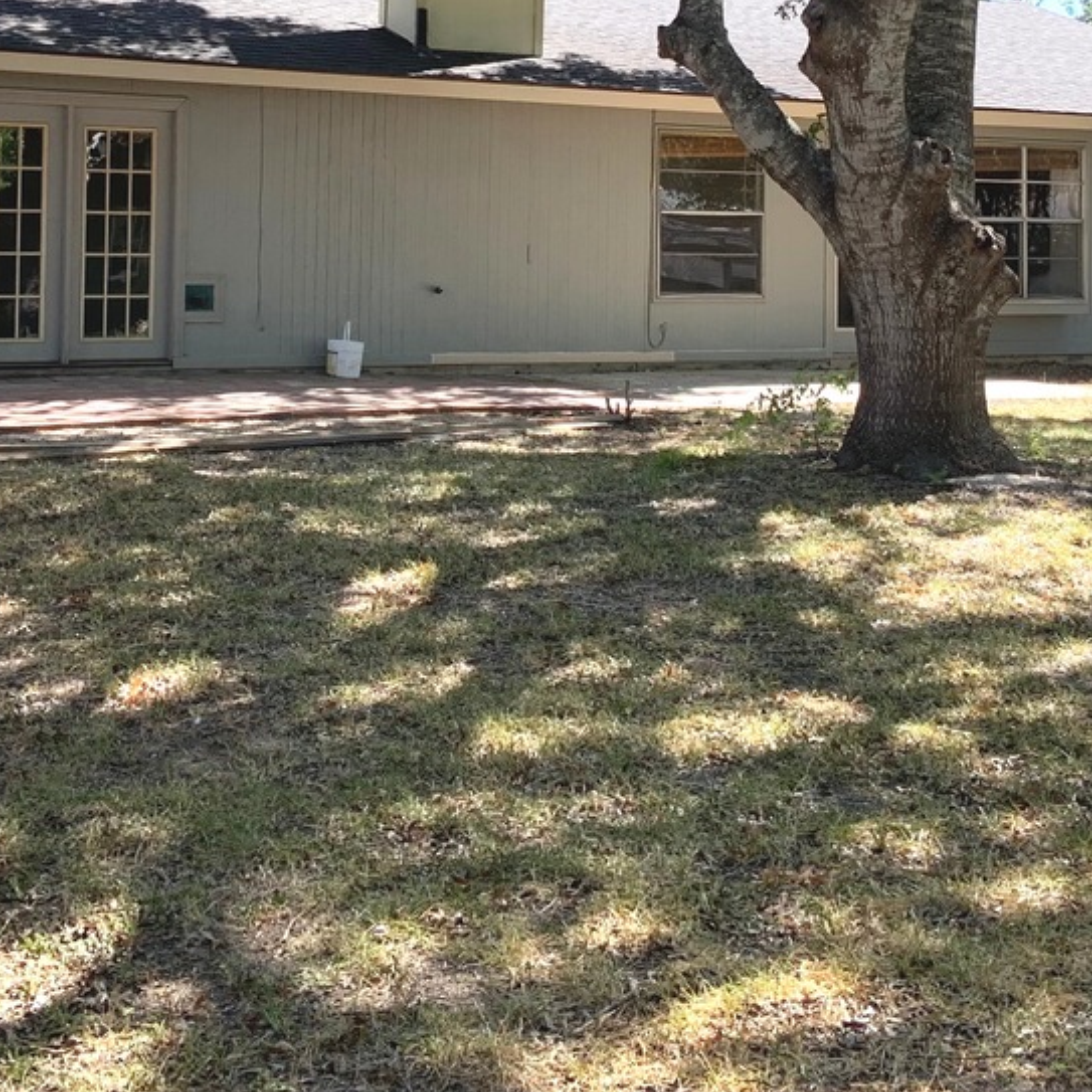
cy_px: 169
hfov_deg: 28.1
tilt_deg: +2.9
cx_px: 489
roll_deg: -0.9
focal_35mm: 61
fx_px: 2177
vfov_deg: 27.4
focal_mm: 4.25
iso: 25
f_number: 1.8
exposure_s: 1/368
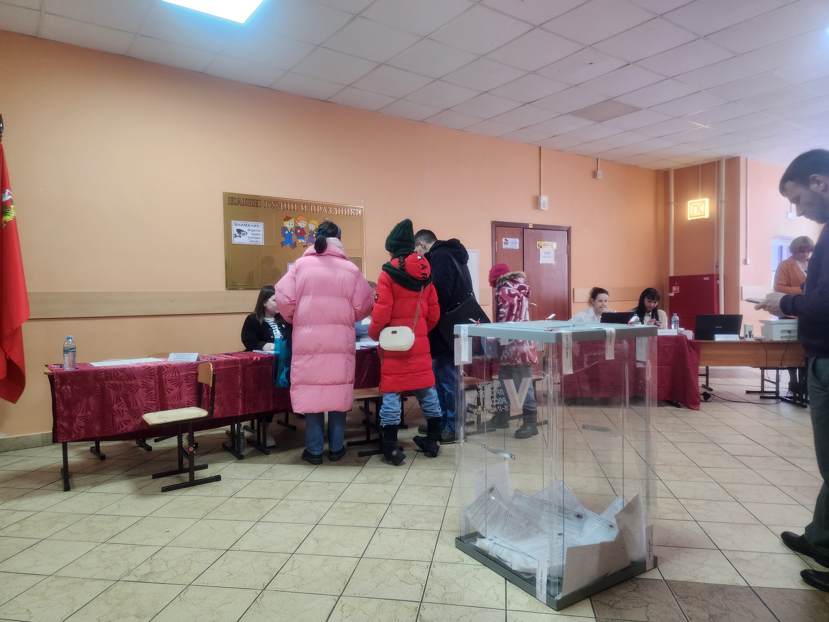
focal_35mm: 23
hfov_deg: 73.9
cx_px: 414
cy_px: 311
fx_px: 551
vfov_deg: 58.9
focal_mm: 6.4
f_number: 1.8
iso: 500
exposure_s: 1/100
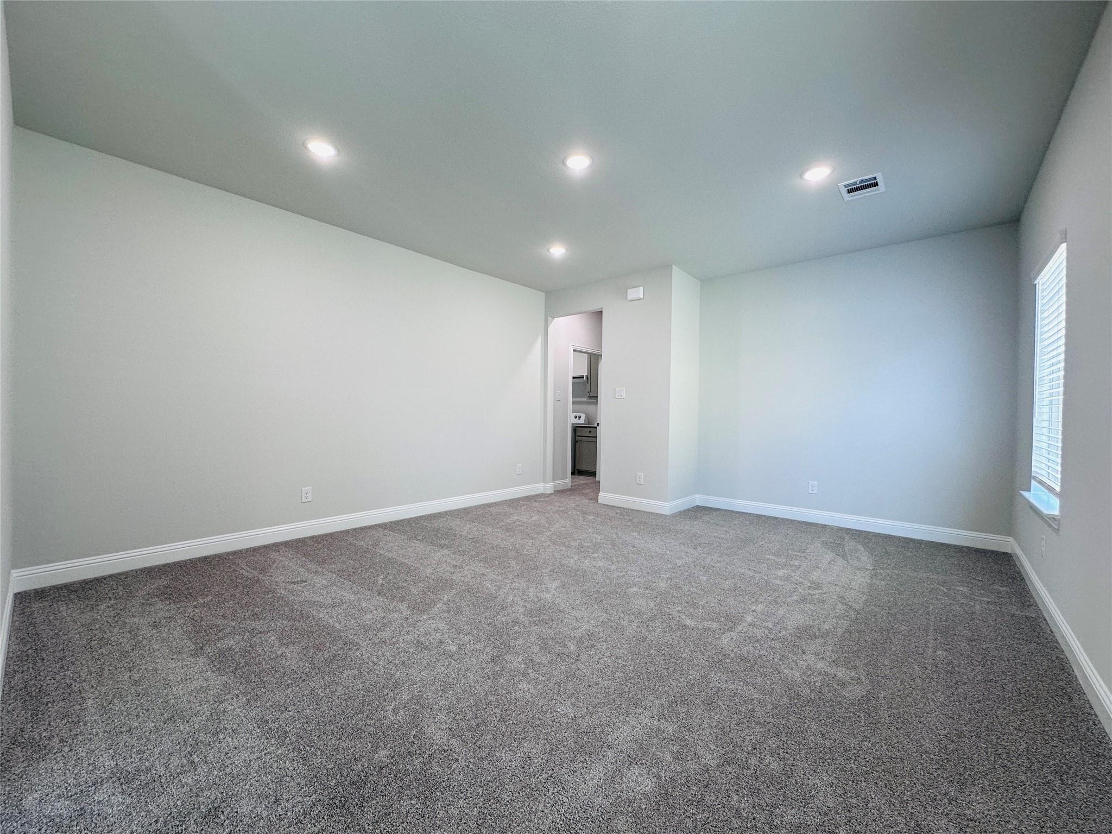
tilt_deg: -0.6
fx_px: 450
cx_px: 556
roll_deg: -0.9
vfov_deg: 85.7
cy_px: 417
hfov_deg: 102.1
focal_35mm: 14
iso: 125
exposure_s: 1/120
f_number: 2.2
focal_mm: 2.22
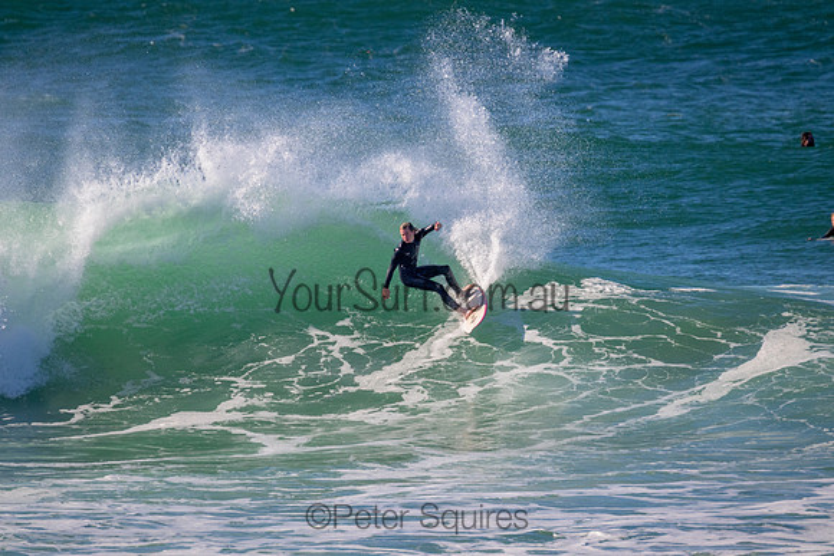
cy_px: 278
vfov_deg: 1.7
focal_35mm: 800
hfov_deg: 2.6
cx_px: 417
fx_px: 18537
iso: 1600
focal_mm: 800
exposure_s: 1/2000
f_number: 11
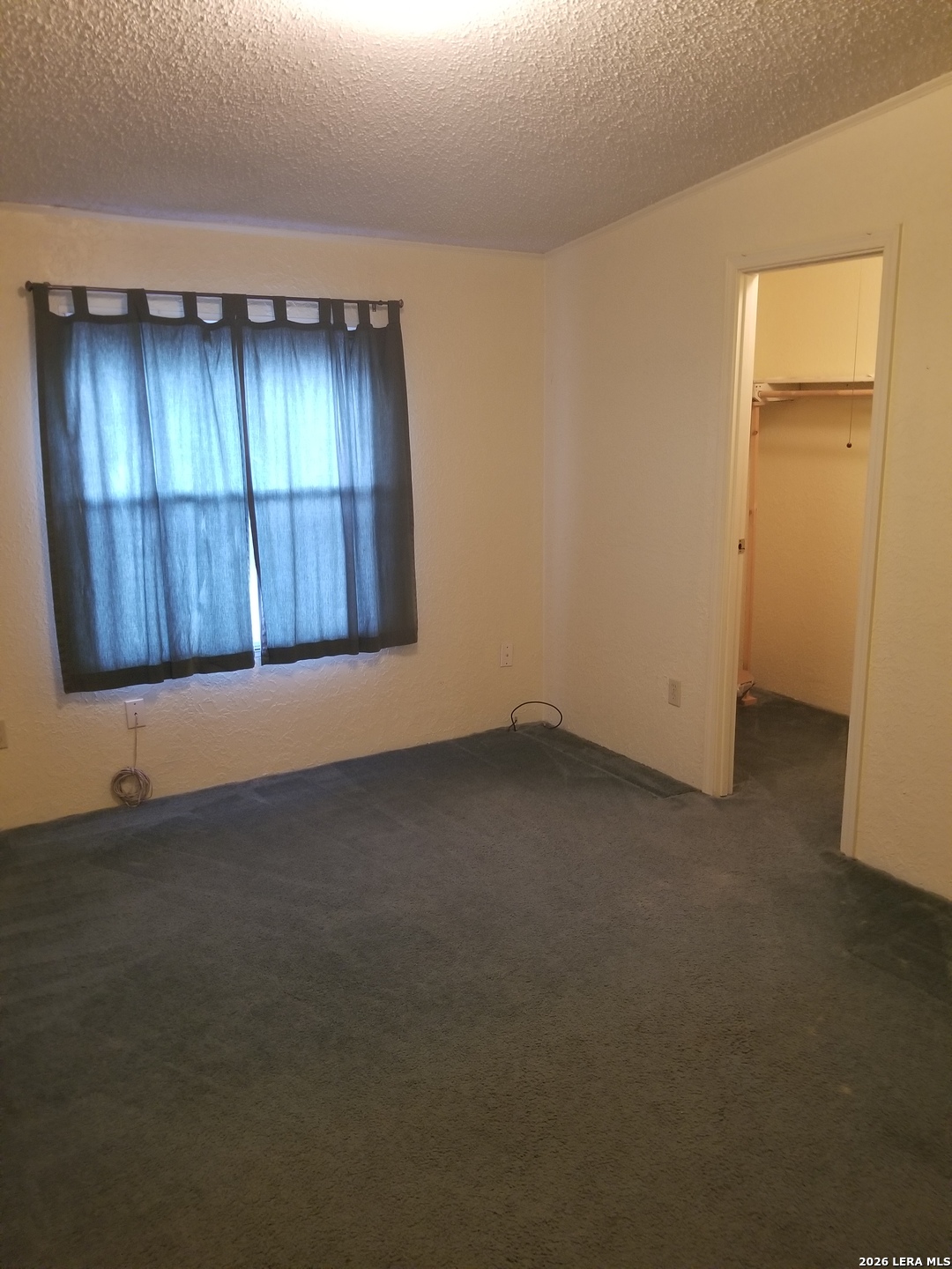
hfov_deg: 53.1
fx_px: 953
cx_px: 476
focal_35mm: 26
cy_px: 634
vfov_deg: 67.3
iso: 250
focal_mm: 4.25
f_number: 1.7
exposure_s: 1/24
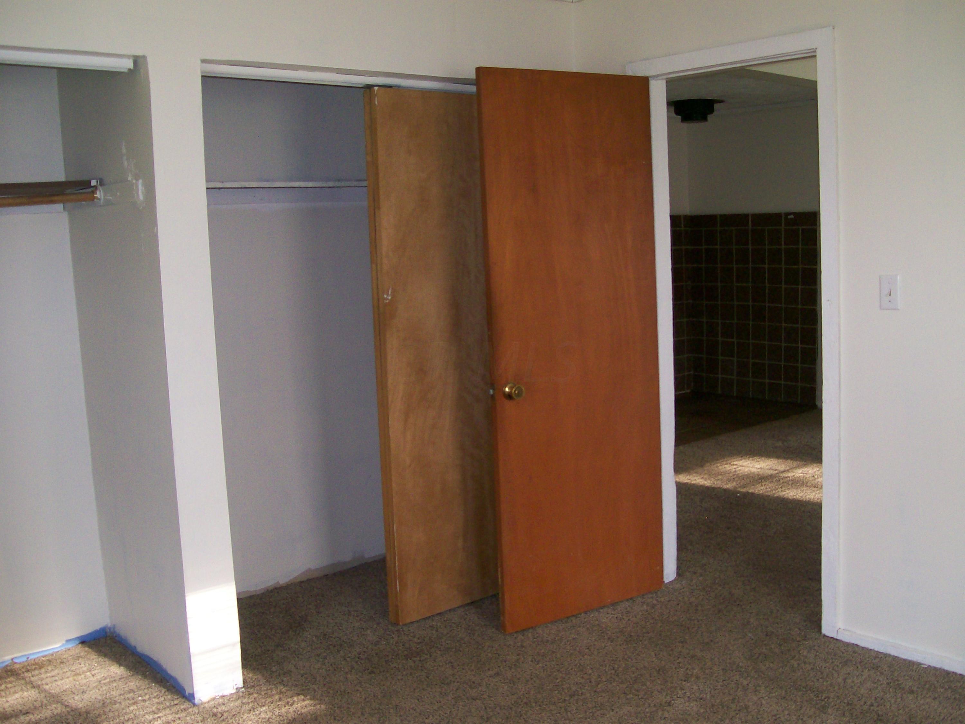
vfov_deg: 39.7
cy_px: 362
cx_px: 482
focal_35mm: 36
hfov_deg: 51.4
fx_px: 1004
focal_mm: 6
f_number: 2.7
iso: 140
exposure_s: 1/64
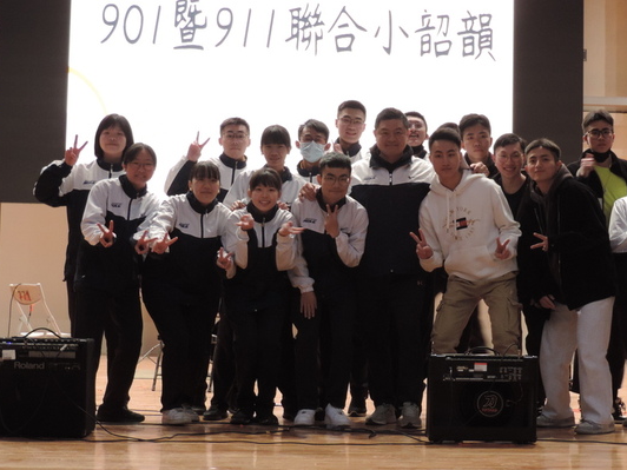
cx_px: 396
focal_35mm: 79
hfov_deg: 24.6
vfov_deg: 18.7
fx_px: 1431
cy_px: 224
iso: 400
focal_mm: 10.7
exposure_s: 1/15
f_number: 3.7
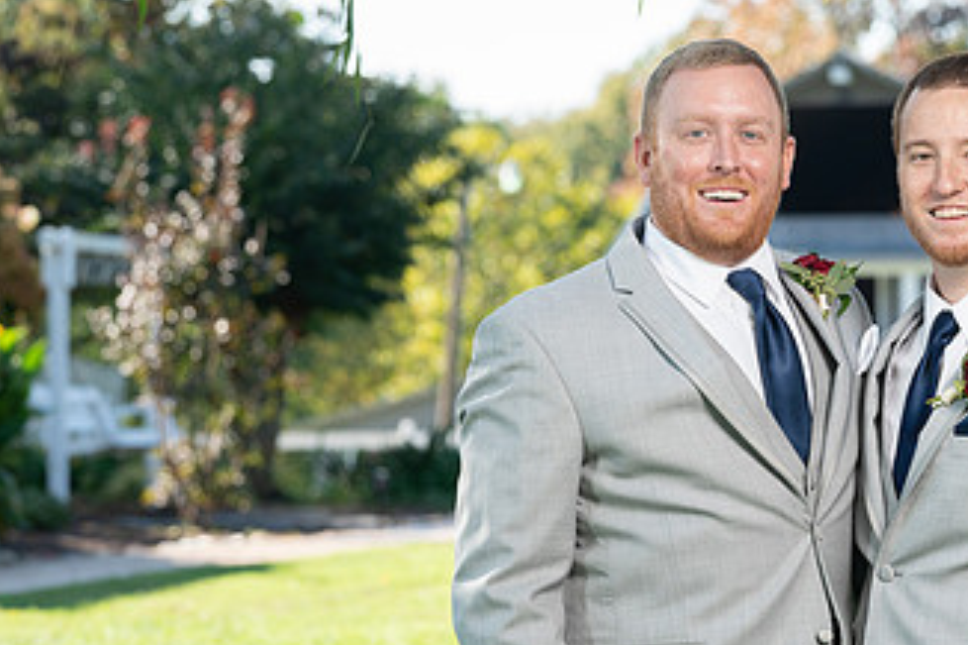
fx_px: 5375
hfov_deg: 10.2
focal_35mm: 200
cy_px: 394
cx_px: 879
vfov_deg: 6.9
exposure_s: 1/200
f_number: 5.6
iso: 200
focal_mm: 106
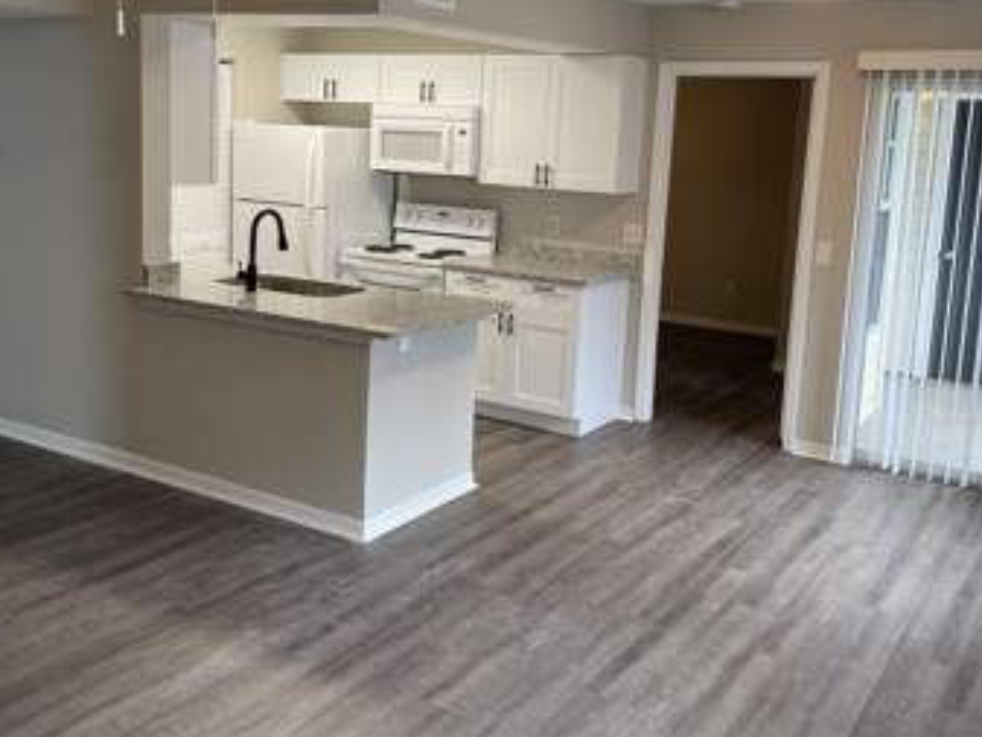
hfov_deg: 50.1
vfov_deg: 38.5
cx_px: 466
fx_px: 1050
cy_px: 285
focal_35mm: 37
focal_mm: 5.1
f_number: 1.6
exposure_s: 1/120
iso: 100
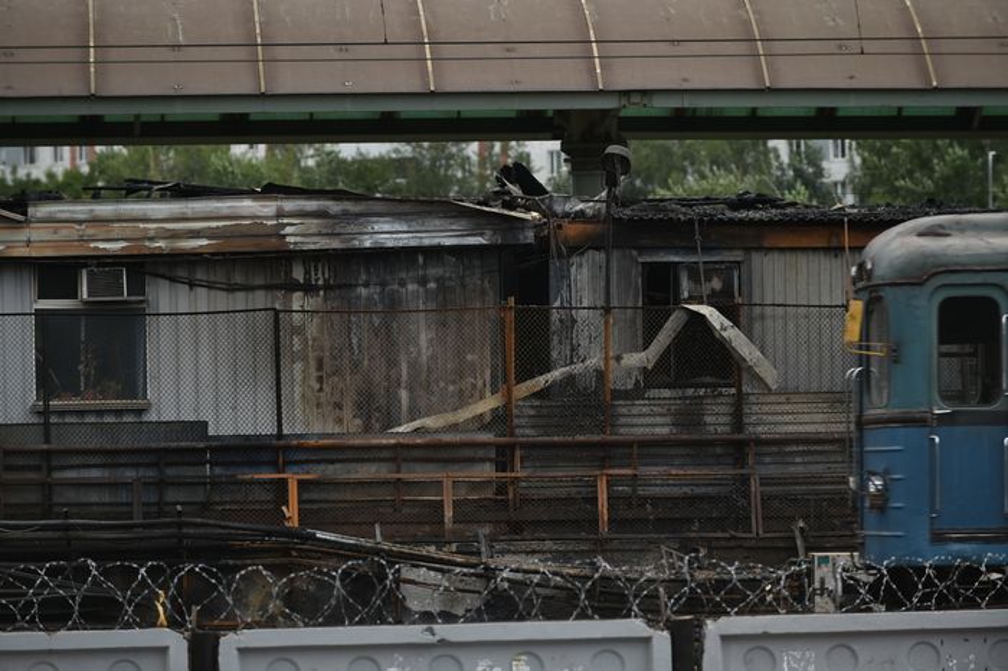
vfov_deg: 6.9
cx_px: 504
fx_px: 5597
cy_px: 336
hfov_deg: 10.3
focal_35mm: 200
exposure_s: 1/320
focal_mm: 200
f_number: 5
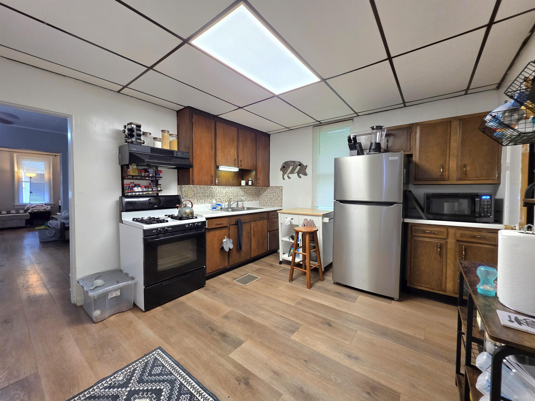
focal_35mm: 13
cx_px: 268
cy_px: 200
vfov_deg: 89.9
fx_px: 201
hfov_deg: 106.2
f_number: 1.9
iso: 160
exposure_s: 1/60.2
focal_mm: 2.2
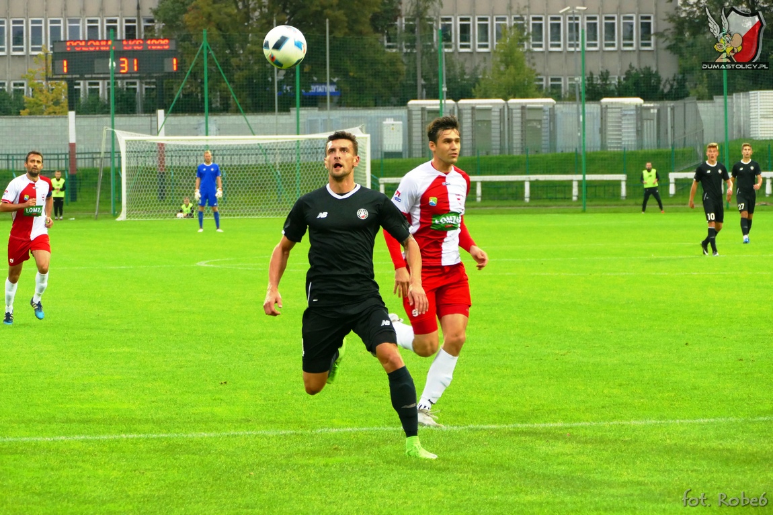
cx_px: 386
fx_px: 3865
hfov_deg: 11.4
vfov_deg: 7.6
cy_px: 258
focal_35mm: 180
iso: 1250
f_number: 4
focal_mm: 65.81
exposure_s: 1/500
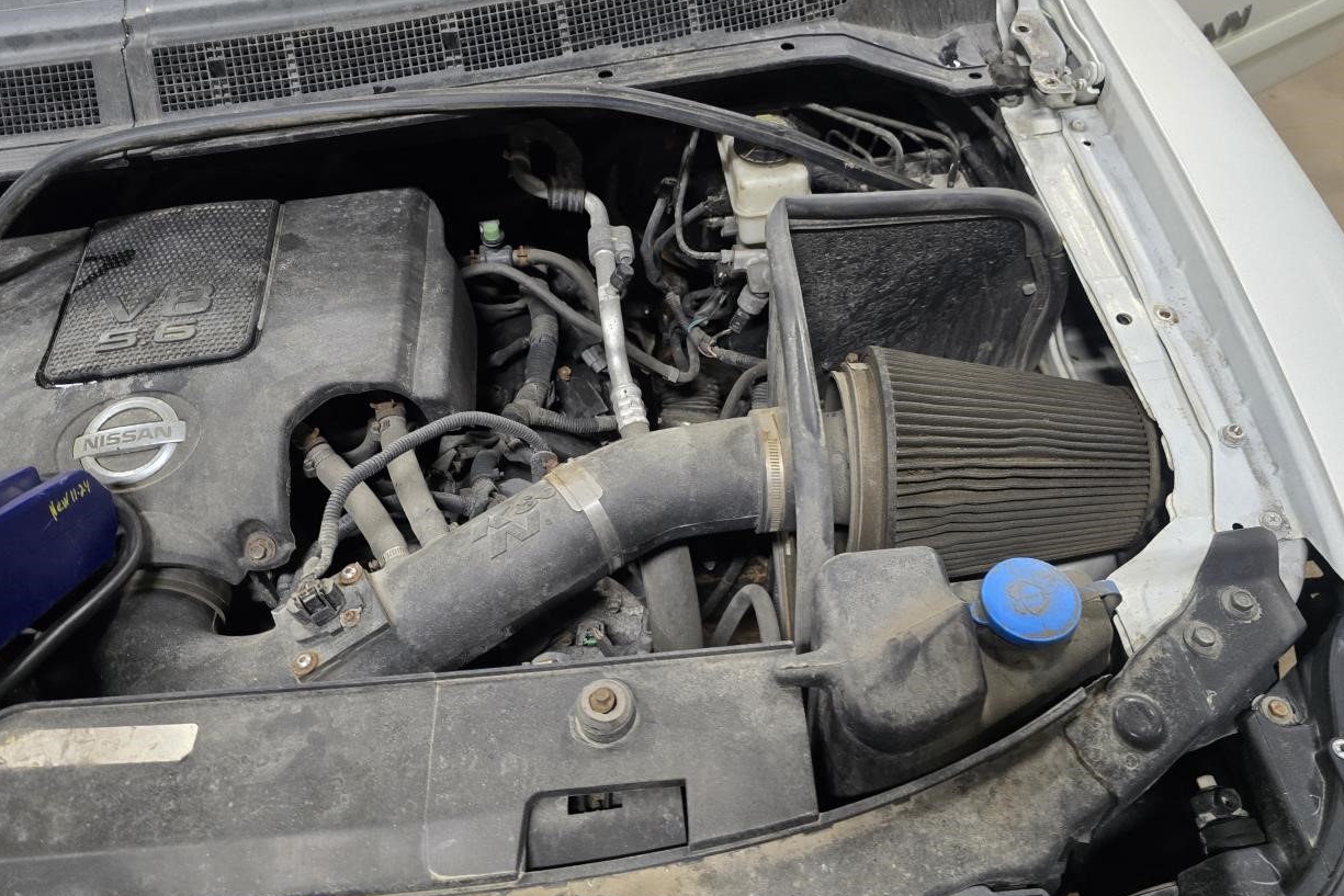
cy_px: 399
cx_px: 680
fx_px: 933
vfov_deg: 51.2
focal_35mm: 25
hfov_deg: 71.5
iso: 500
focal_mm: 6.3
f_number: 1.7
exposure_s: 1/120
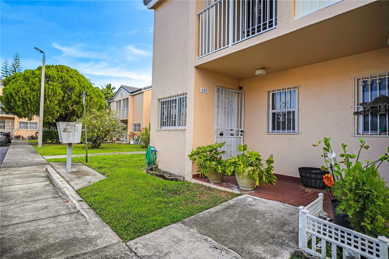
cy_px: 130
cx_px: 194
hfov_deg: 84.0
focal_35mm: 20
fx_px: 216
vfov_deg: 61.9
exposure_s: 1/3200
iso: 640
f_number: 6.3
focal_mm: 20
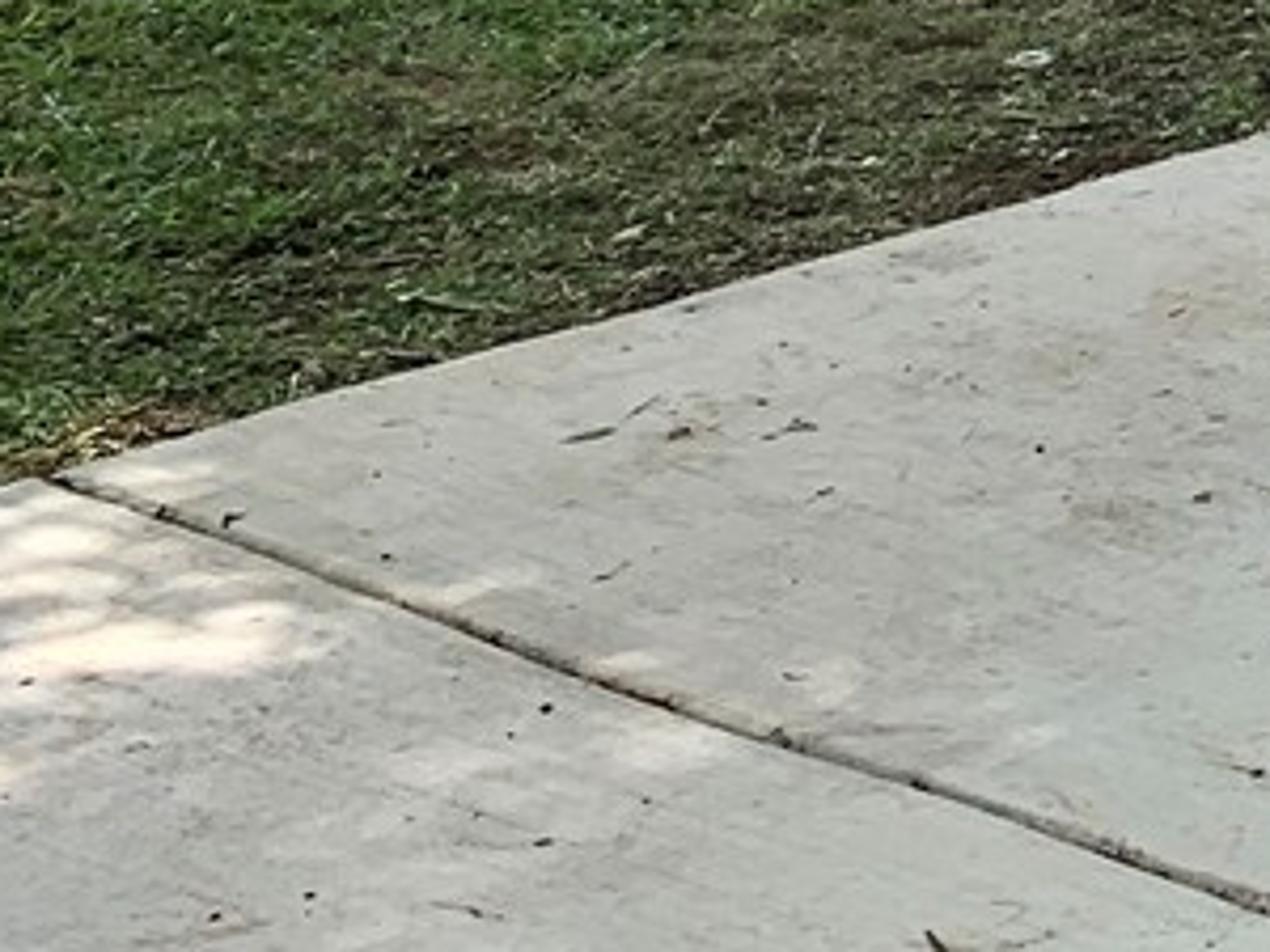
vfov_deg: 10.9
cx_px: 2616
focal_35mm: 125
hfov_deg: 13.3
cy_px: -884
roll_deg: -3.9
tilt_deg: +0.4
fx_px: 4586
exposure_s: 1/692
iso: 25
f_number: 1.8
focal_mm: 4.25
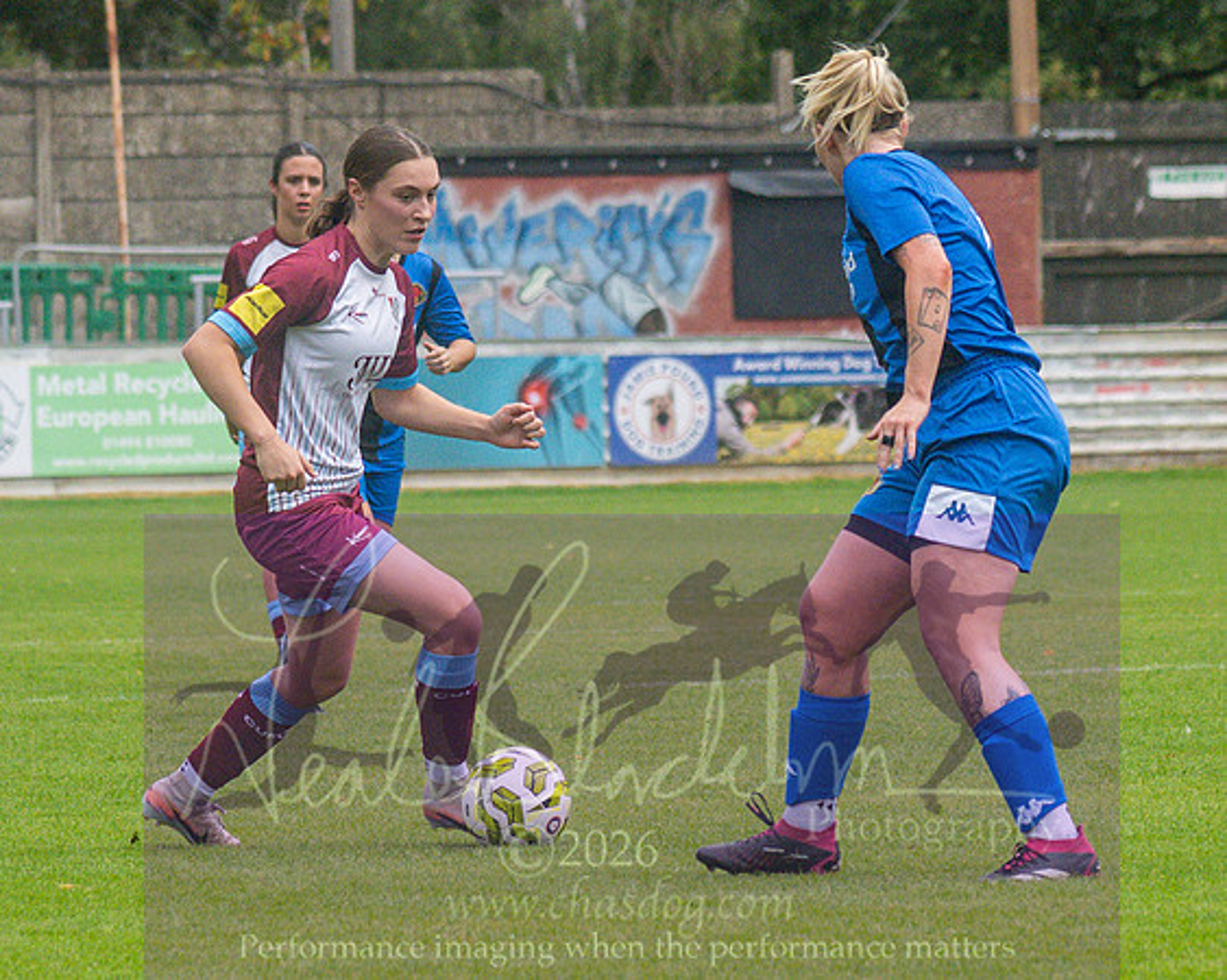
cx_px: 418
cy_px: 529
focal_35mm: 487
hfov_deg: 4.0
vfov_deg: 3.2
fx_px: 17696
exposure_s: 1/1000
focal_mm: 125
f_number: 4
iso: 560
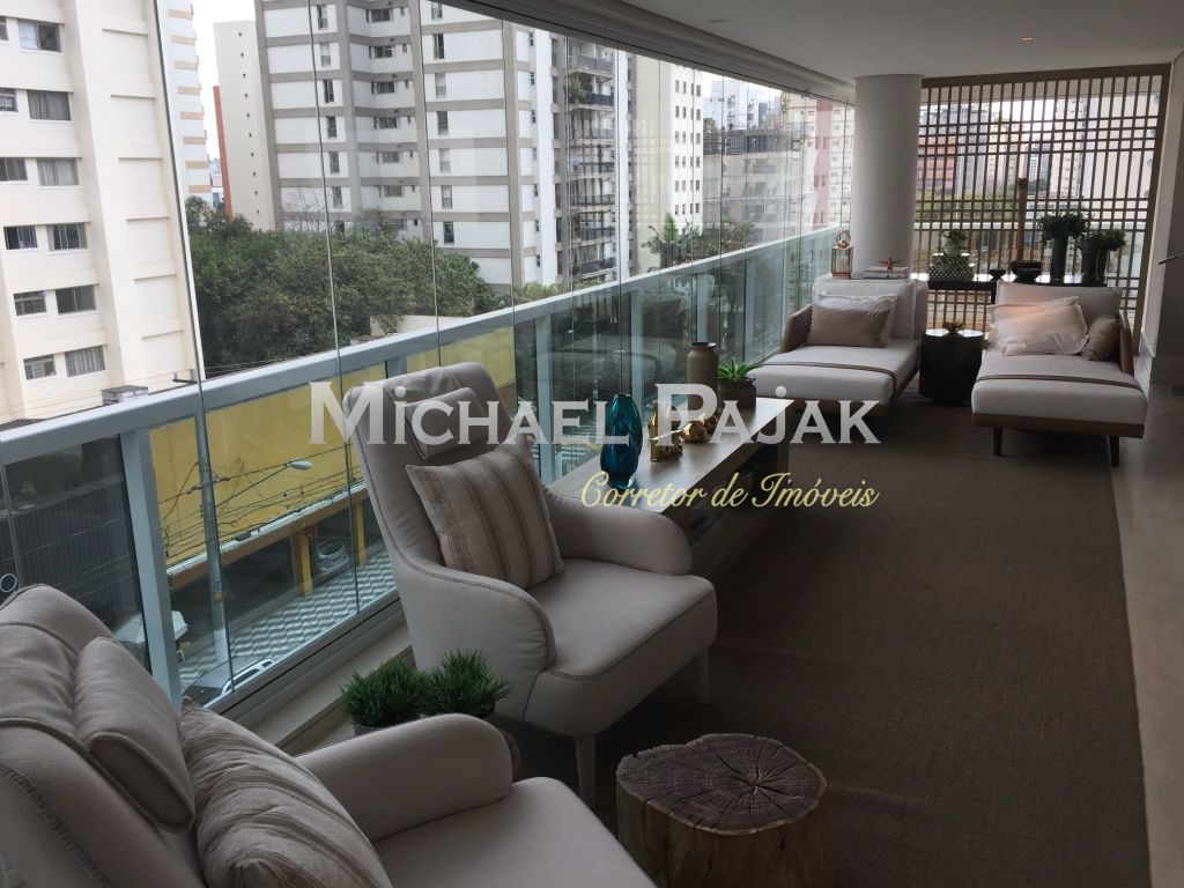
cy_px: 444
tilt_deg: -12.4
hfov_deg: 61.7
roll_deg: +0.6
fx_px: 992
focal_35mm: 29
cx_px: 592
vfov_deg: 48.2
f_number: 2.2
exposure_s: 1/314
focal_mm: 4.15
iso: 32
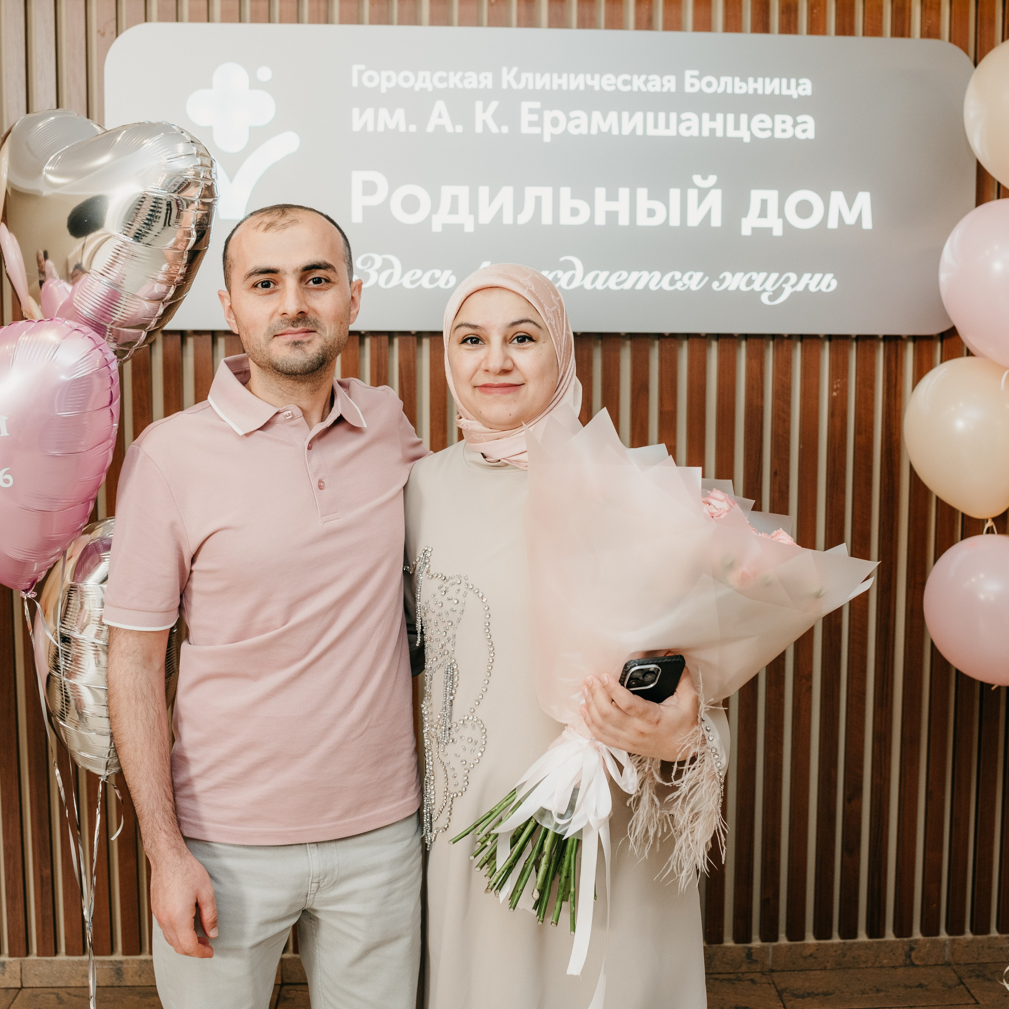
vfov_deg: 36.8
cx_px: 561
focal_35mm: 46
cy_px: 490
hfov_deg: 36.7
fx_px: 1517
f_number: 4
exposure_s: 1/160
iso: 320
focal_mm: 35
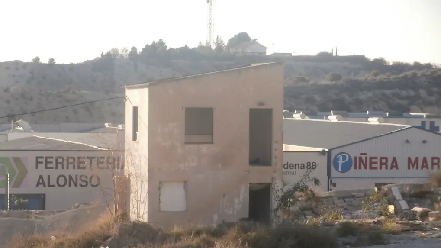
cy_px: 151
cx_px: 220
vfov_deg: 8.1
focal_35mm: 150
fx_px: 1754
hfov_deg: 14.3
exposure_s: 1/200
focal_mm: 24.17
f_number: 5.7
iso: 100
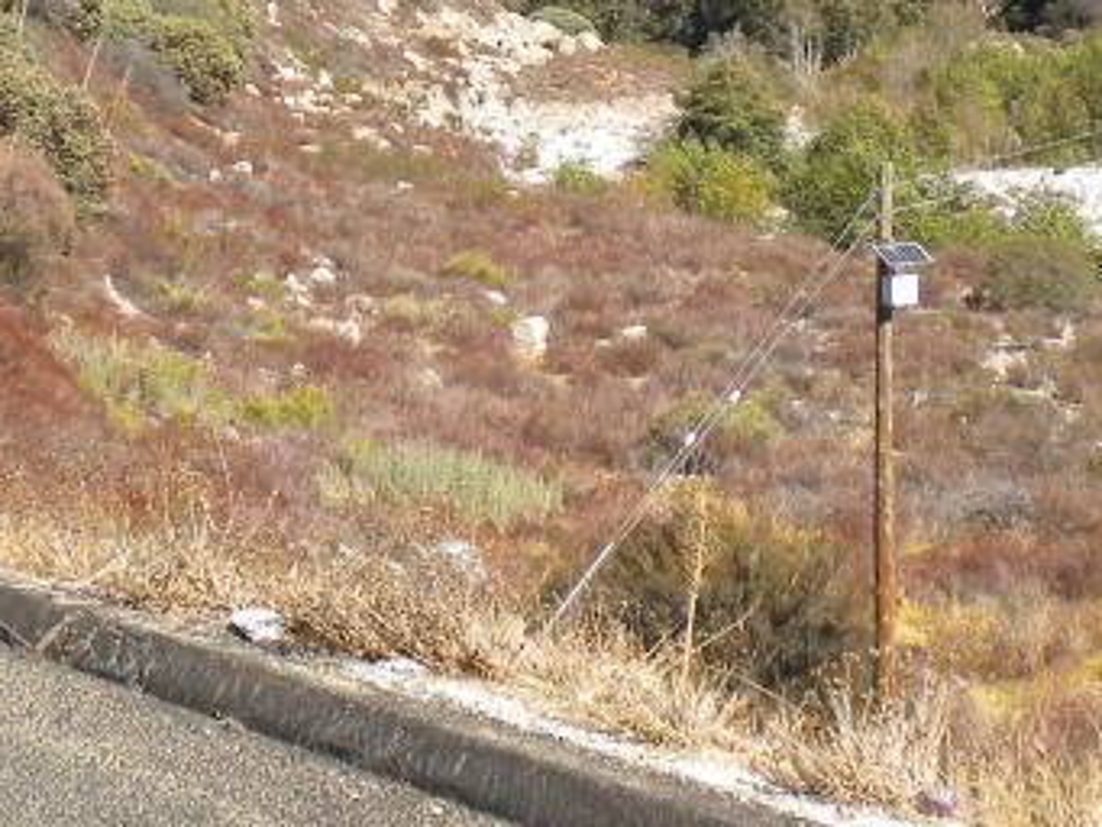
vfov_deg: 14.0
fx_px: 3344
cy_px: 78
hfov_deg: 18.7
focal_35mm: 105
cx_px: 595
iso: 80
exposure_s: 1/536
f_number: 4.6
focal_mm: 6.3
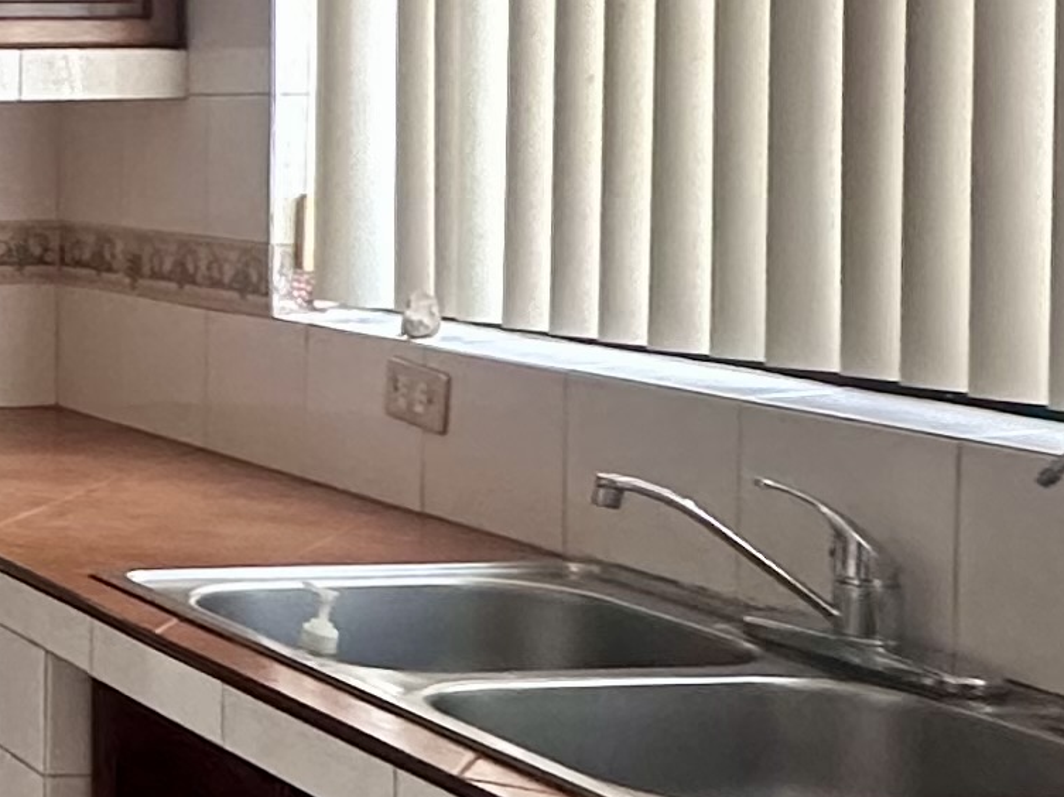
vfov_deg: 19.4
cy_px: 164
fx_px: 2304
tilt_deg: -0.6
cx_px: -794
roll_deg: +0.4
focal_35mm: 75
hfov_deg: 19.9
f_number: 2.2
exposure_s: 1/60
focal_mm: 2.22
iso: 320
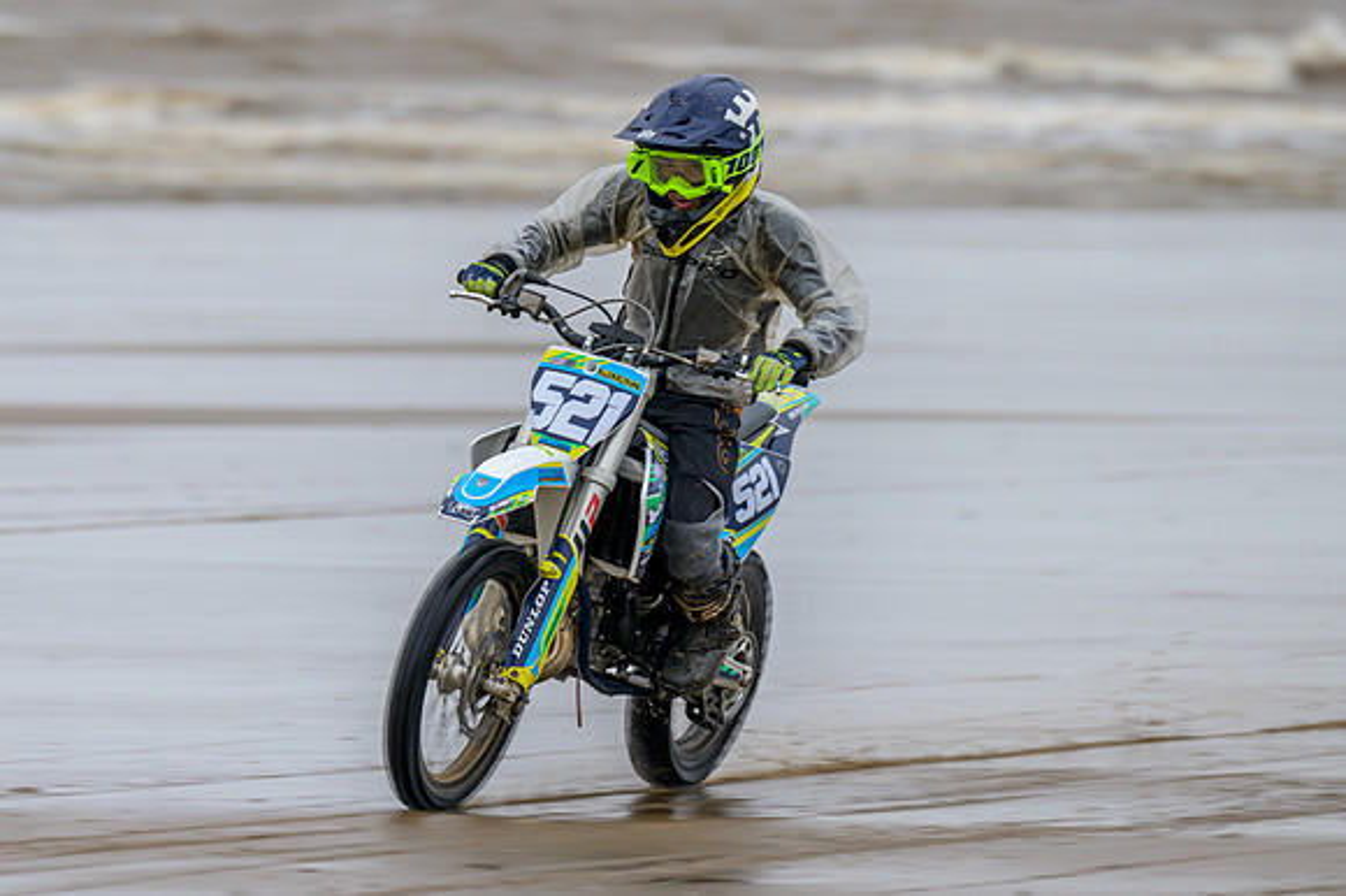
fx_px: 15083
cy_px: 478
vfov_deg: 3.4
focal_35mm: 404
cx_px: 470
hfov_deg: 5.1
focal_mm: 200
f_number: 4
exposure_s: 1/250
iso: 200
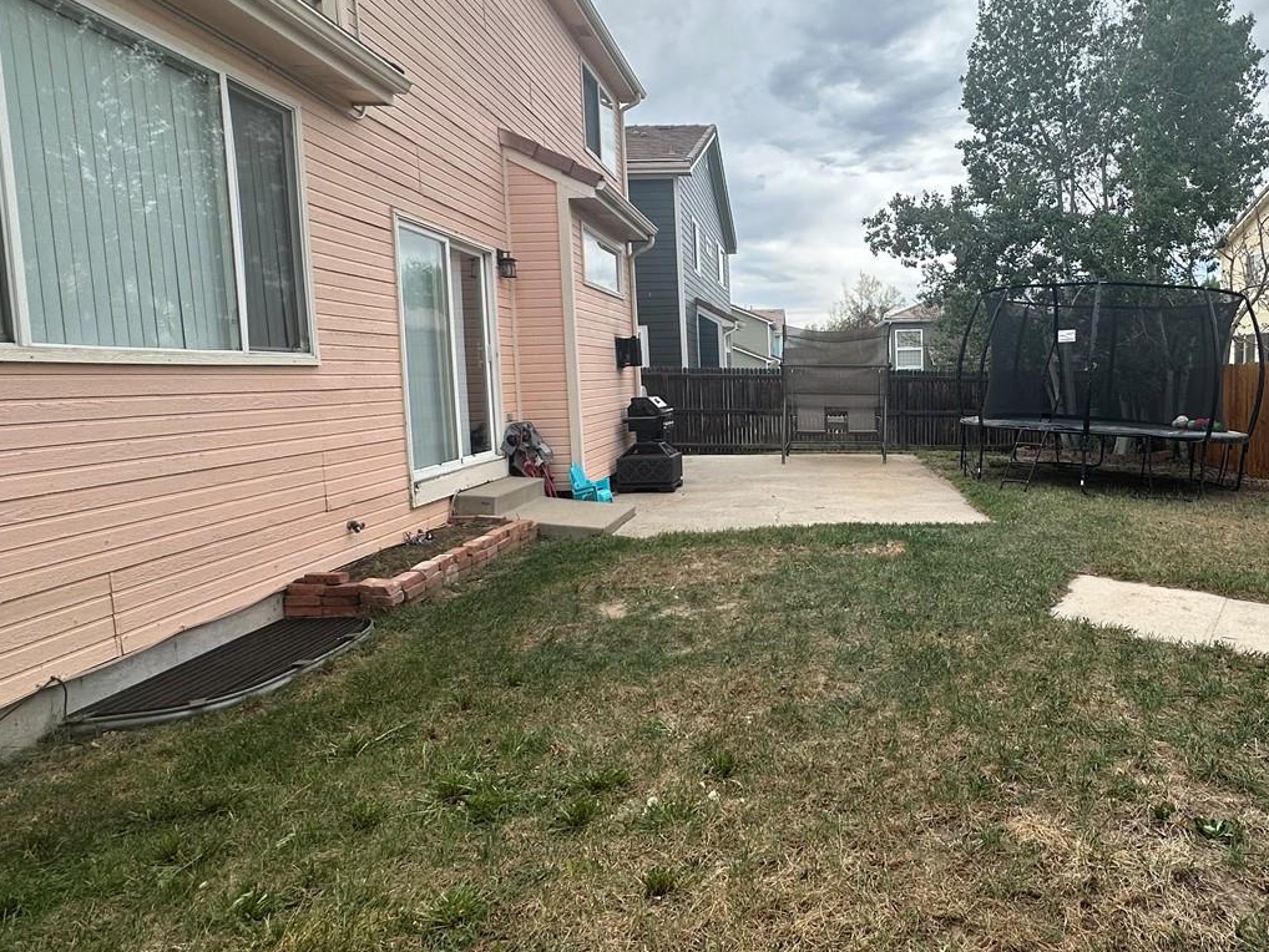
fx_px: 807
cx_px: 860
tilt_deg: -4.5
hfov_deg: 73.7
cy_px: 442
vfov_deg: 61.0
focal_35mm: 22
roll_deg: +0.7
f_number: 2.2
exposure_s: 1/963
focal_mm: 2.22
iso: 40
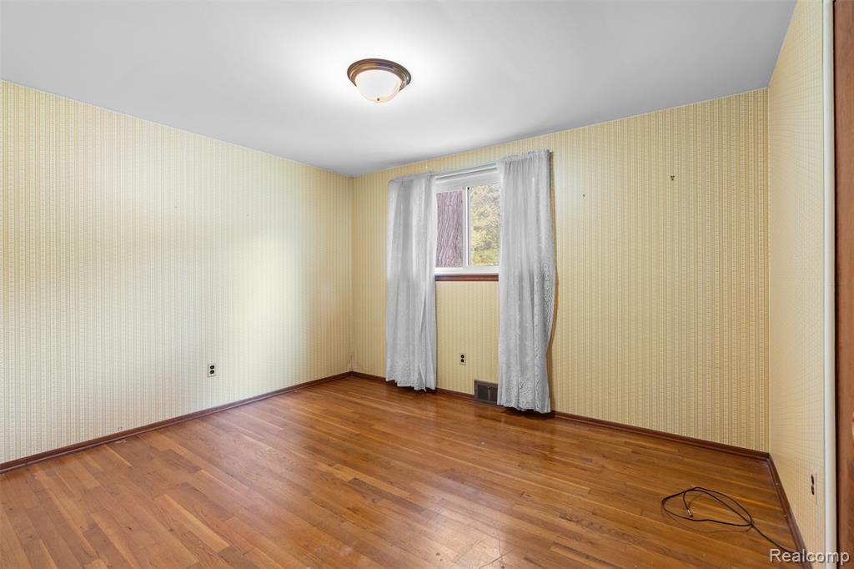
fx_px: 379
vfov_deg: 73.7
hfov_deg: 96.8
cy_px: 284
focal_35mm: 16
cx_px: 427
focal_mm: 16
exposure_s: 1/1.25
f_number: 8
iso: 400
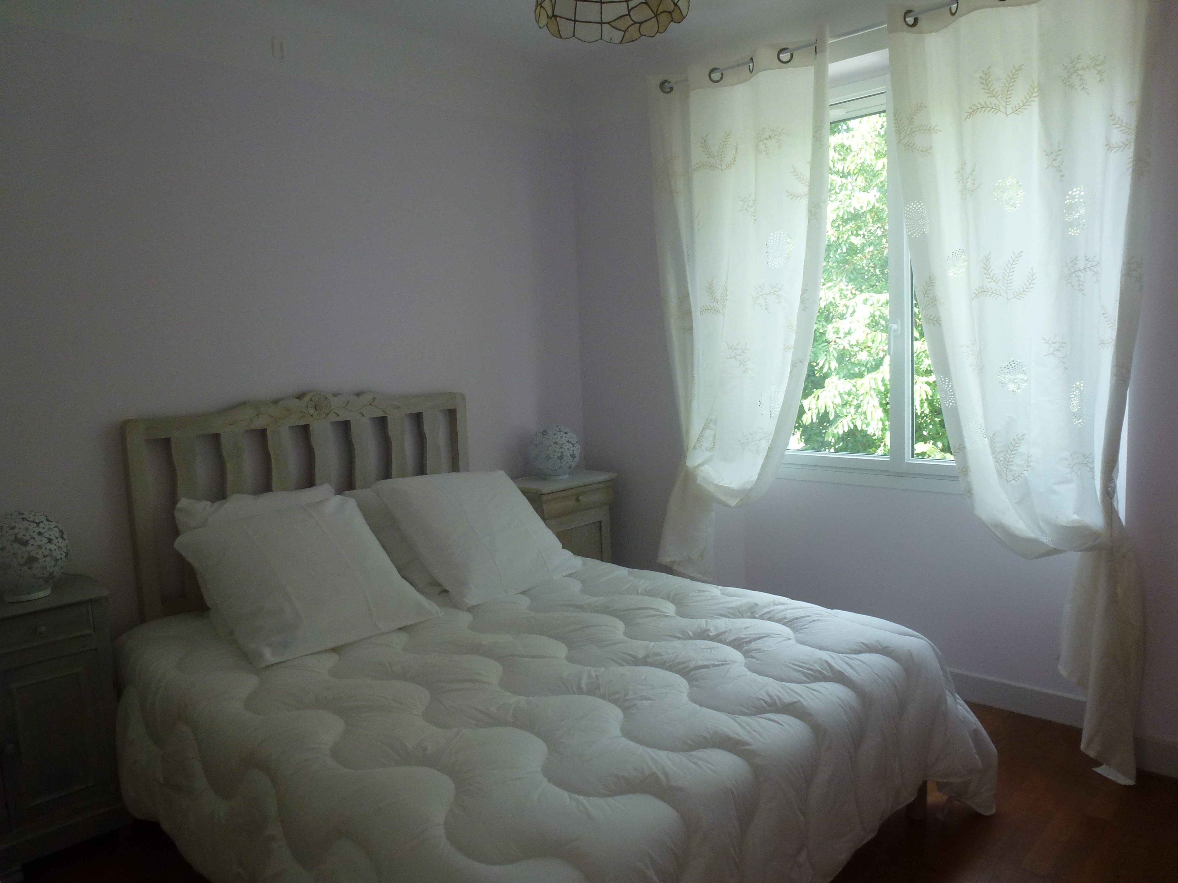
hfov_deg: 71.6
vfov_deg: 56.8
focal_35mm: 24
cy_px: 442
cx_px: 589
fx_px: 817
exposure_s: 1/60
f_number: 3.3
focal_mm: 4.3
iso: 125
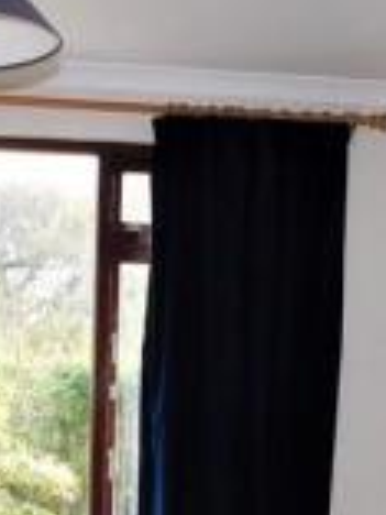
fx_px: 1279
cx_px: 45
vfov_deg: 21.7
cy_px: 553
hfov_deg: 16.9
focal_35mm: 86
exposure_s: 1/30
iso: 140
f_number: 3
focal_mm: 4
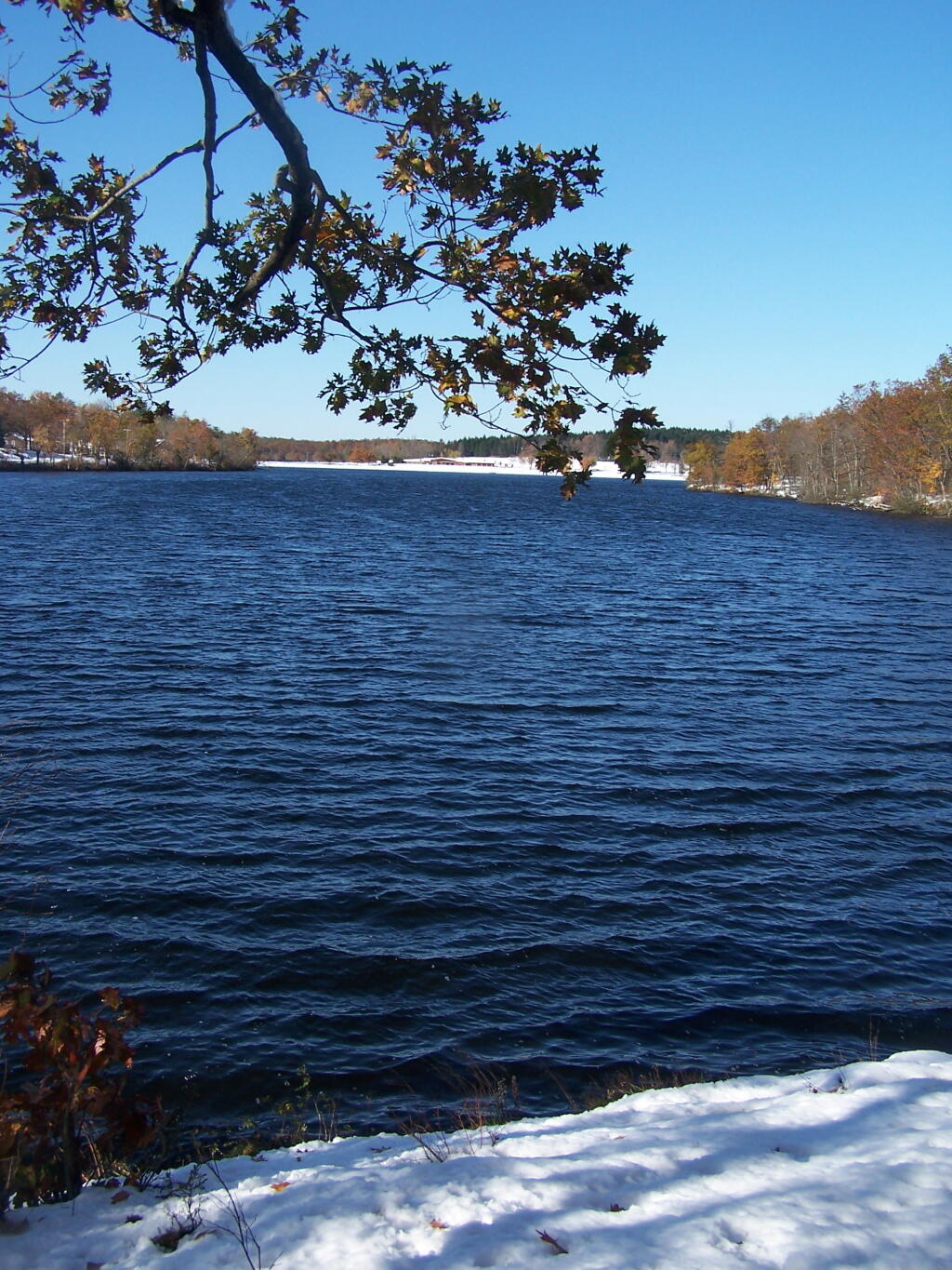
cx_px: 476
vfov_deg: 49.0
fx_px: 1393
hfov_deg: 37.7
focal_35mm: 38
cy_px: 635
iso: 80
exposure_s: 1/800
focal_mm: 6.3
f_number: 4
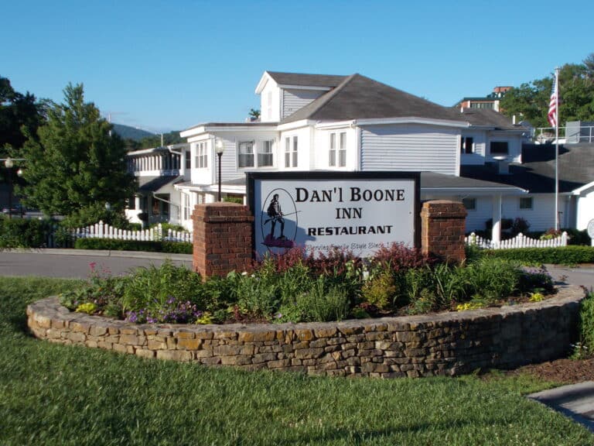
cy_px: 223
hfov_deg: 42.9
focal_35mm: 44
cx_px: 297
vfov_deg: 32.9
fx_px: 755
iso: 80
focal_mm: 7.9
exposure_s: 1/80
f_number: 10.6
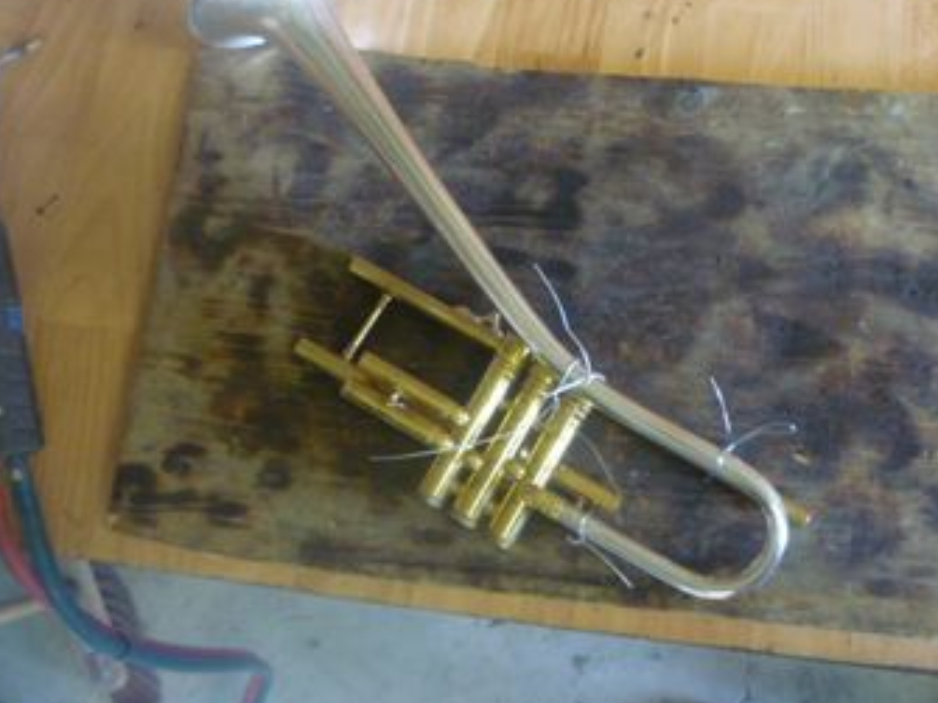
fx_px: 1056
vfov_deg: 36.7
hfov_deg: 47.6
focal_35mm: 39
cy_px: 297
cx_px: 563
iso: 400
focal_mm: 5.2
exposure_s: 1/25
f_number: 3.3
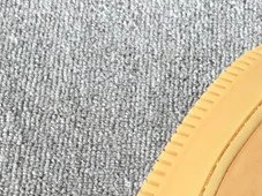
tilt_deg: -59.1
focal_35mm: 123
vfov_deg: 11.4
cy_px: 325
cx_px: 390
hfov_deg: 14.9
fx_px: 930
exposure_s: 1/100
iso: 25
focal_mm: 3.3
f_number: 2.4
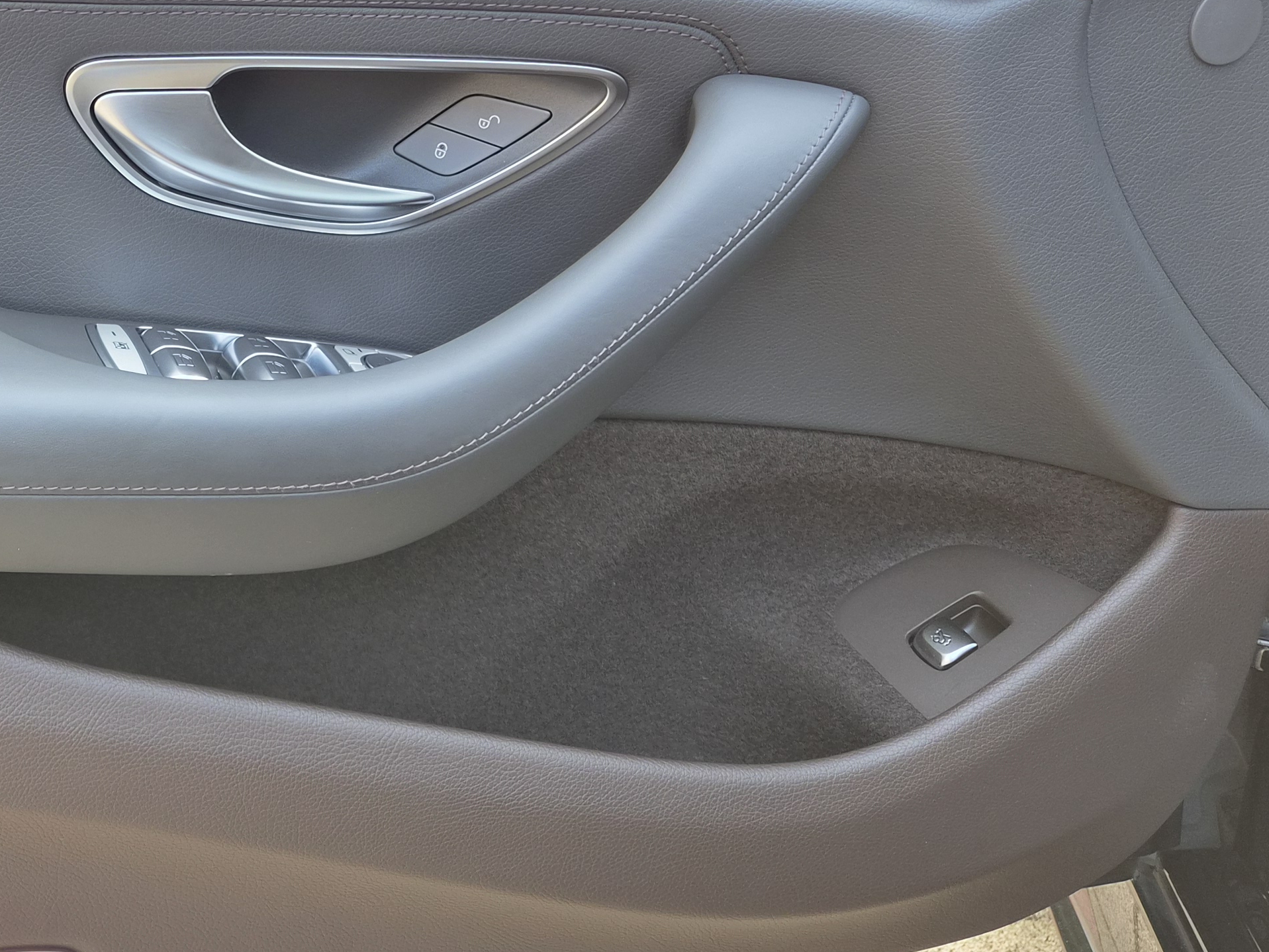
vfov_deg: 29.1
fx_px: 1760
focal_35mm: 48
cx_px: 109
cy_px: 110
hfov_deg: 36.9
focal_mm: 5.4
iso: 40
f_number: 1.8
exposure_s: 1/180
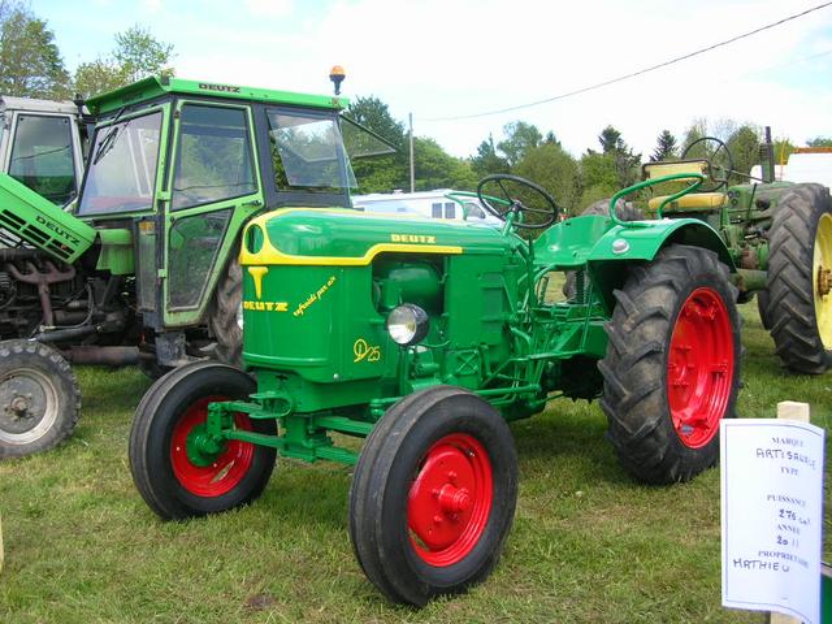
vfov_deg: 40.7
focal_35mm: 35
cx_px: 416
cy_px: 312
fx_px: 841
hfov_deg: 52.6
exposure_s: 1/297
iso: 50
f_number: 2.8
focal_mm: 5.8
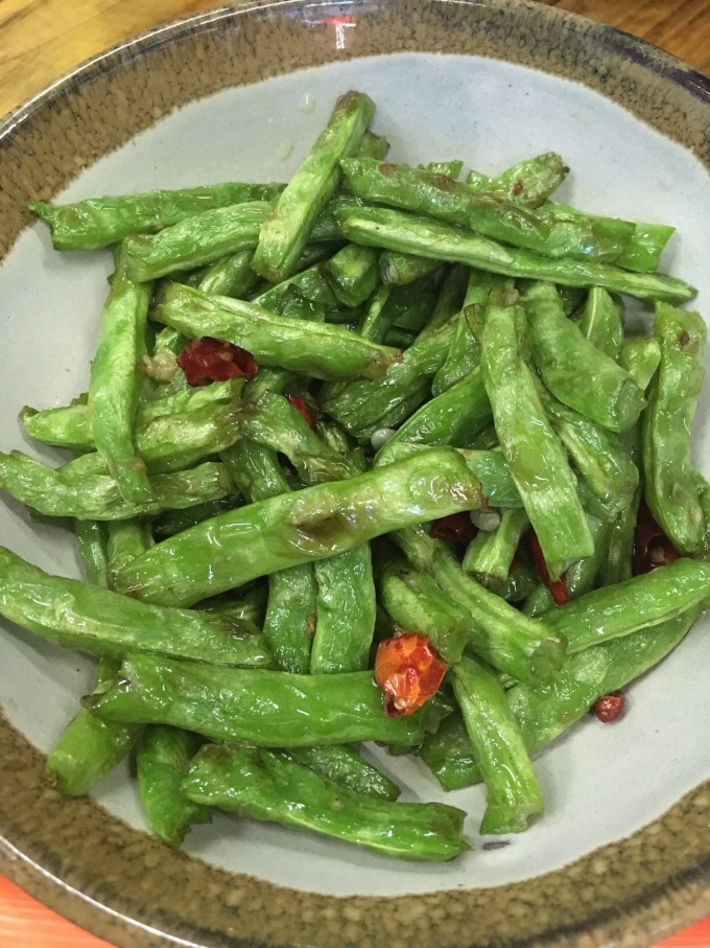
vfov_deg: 61.7
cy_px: 474
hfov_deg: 48.2
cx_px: 355
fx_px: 793
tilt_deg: -67.3
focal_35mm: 29
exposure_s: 1/17
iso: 250
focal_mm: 4.15
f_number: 2.2
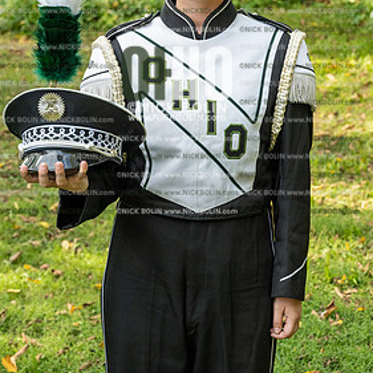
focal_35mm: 79
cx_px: 177
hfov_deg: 21.9
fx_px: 963
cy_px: 84
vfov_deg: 21.7
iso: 1000
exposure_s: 1/640
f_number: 5.6
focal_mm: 58
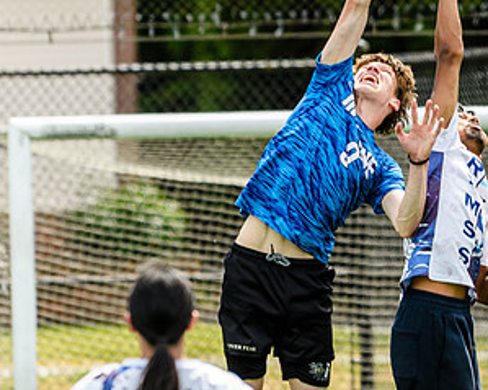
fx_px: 11579
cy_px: 112
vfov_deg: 1.9
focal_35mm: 802
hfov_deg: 2.4
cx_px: 403
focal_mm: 200
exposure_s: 1/1250
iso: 160
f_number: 3.2
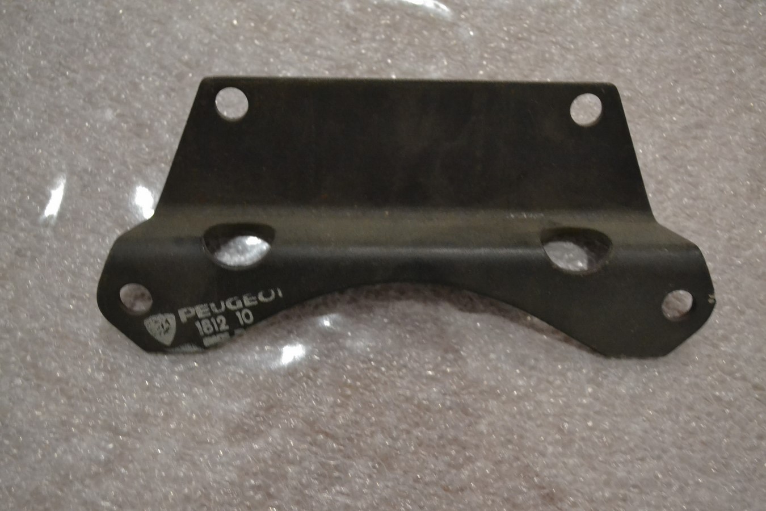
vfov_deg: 28.1
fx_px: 1021
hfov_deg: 41.1
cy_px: 256
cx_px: 383
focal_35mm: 48
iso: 3200
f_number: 4.8
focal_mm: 32
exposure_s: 1/25
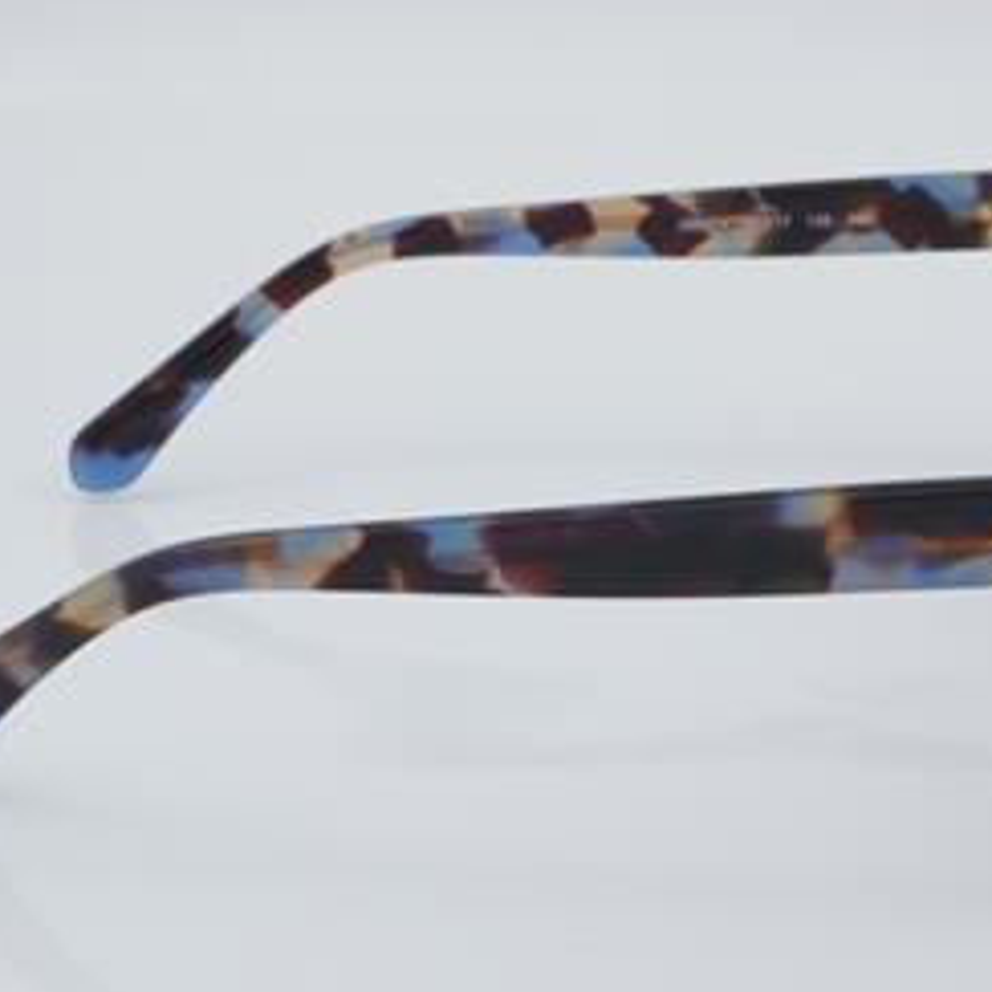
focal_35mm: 115
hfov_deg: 15.2
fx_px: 3719
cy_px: 492
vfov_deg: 15.2
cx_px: 663
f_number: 32
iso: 100
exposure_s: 1/4
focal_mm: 55
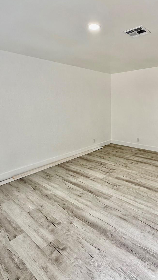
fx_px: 156
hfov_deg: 52.3
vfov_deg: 83.8
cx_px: 108
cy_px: 138
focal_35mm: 21
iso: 250
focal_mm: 2.22
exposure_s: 1/121
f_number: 2.2
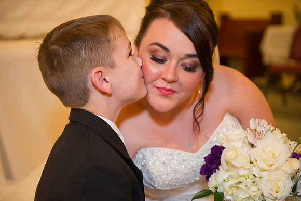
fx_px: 485
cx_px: 150
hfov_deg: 34.5
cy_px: 100
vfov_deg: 23.4
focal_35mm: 58
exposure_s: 1/60
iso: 1250
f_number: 2.8
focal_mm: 58
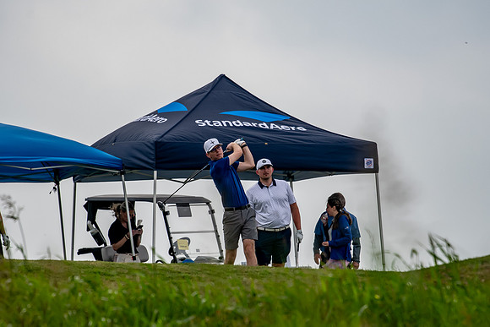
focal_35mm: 570
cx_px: 245
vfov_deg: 2.4
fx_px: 7760
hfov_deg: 3.6
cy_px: 164
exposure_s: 1/2000
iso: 320
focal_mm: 380
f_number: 5.6
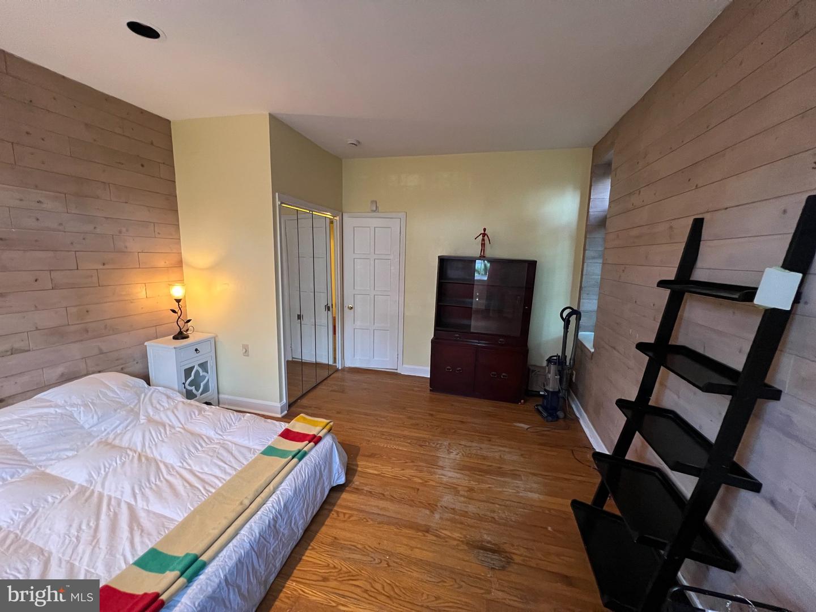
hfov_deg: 106.2
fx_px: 306
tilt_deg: -8.7
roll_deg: -1.6
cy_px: 306
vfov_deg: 89.9
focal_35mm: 13
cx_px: 408
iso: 800
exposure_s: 1/60
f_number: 1.8
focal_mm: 1.57
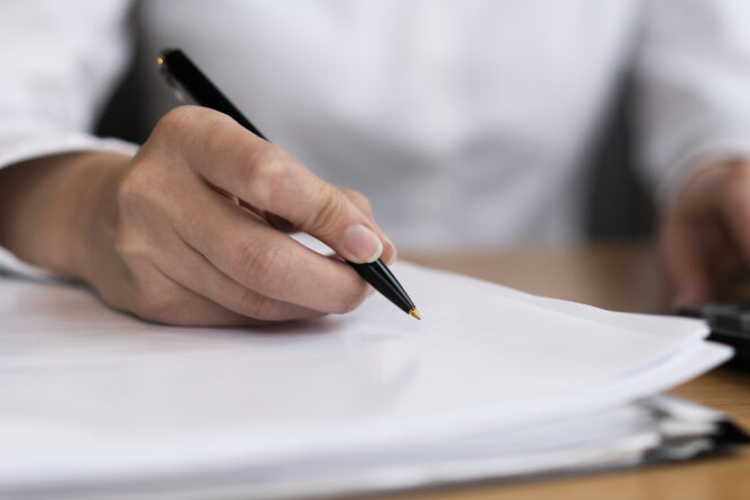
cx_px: 459
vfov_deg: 16.3
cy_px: 297
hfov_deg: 24.1
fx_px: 1750
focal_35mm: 84
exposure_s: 1/320
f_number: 2
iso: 250
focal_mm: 55
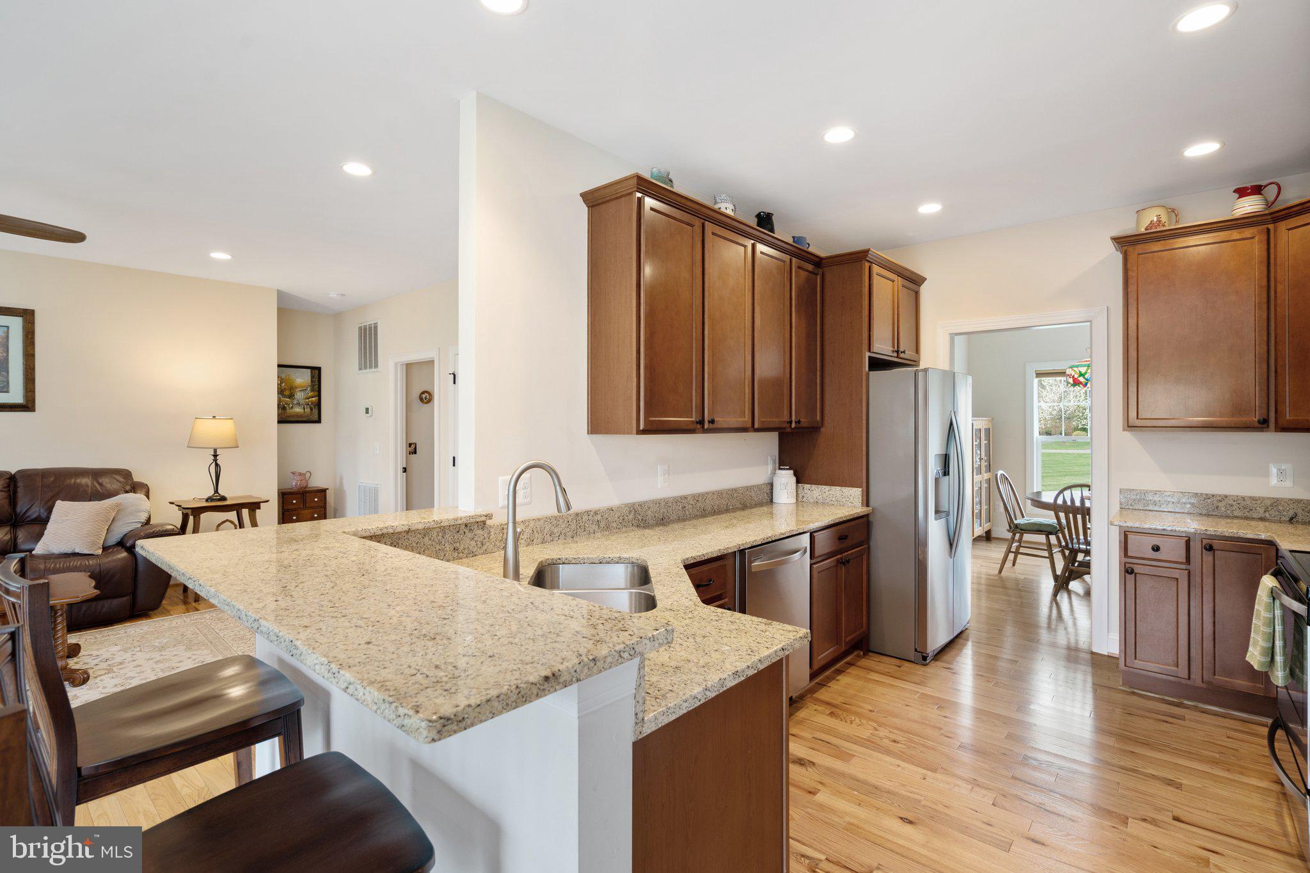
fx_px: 582
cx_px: 655
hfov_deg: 96.7
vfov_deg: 73.7
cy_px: 436
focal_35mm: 16
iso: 400
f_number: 8
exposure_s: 1/2.5
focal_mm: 16
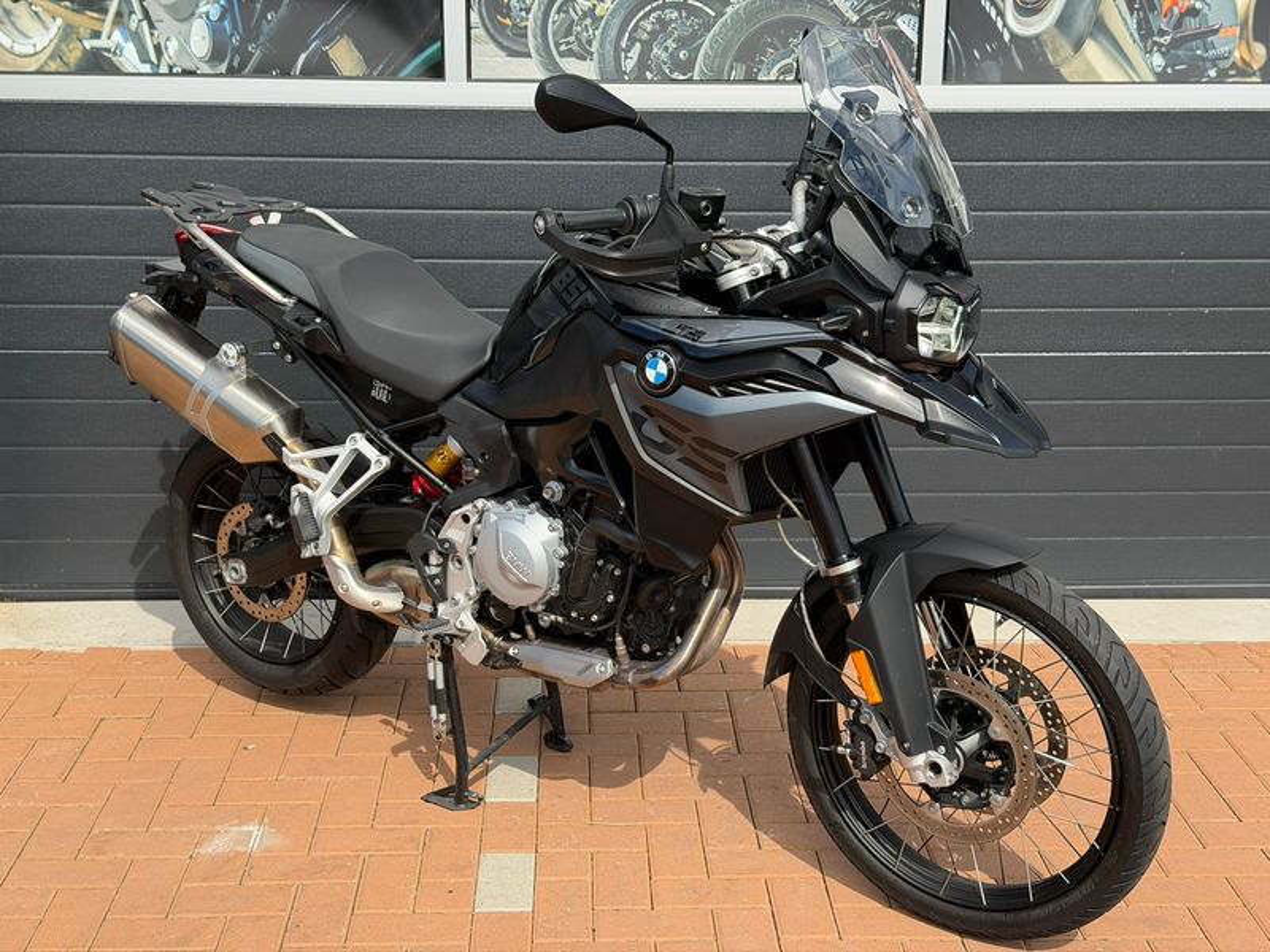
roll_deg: -0.4
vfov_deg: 30.3
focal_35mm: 48
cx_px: 635
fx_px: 1761
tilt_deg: -14.6
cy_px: 476
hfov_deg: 39.7
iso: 80
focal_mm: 6.76
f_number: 1.78
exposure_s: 1/1931
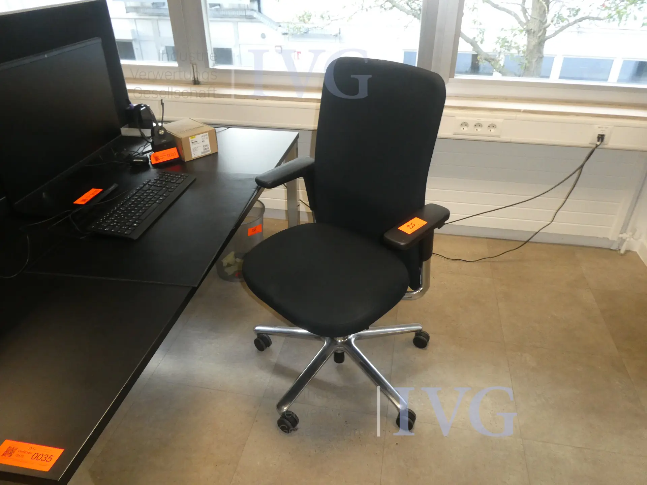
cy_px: 242
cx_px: 324
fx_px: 449
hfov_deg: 71.6
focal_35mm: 24
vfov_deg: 56.8
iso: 500
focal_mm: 4.3
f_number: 3.3
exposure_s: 1/60
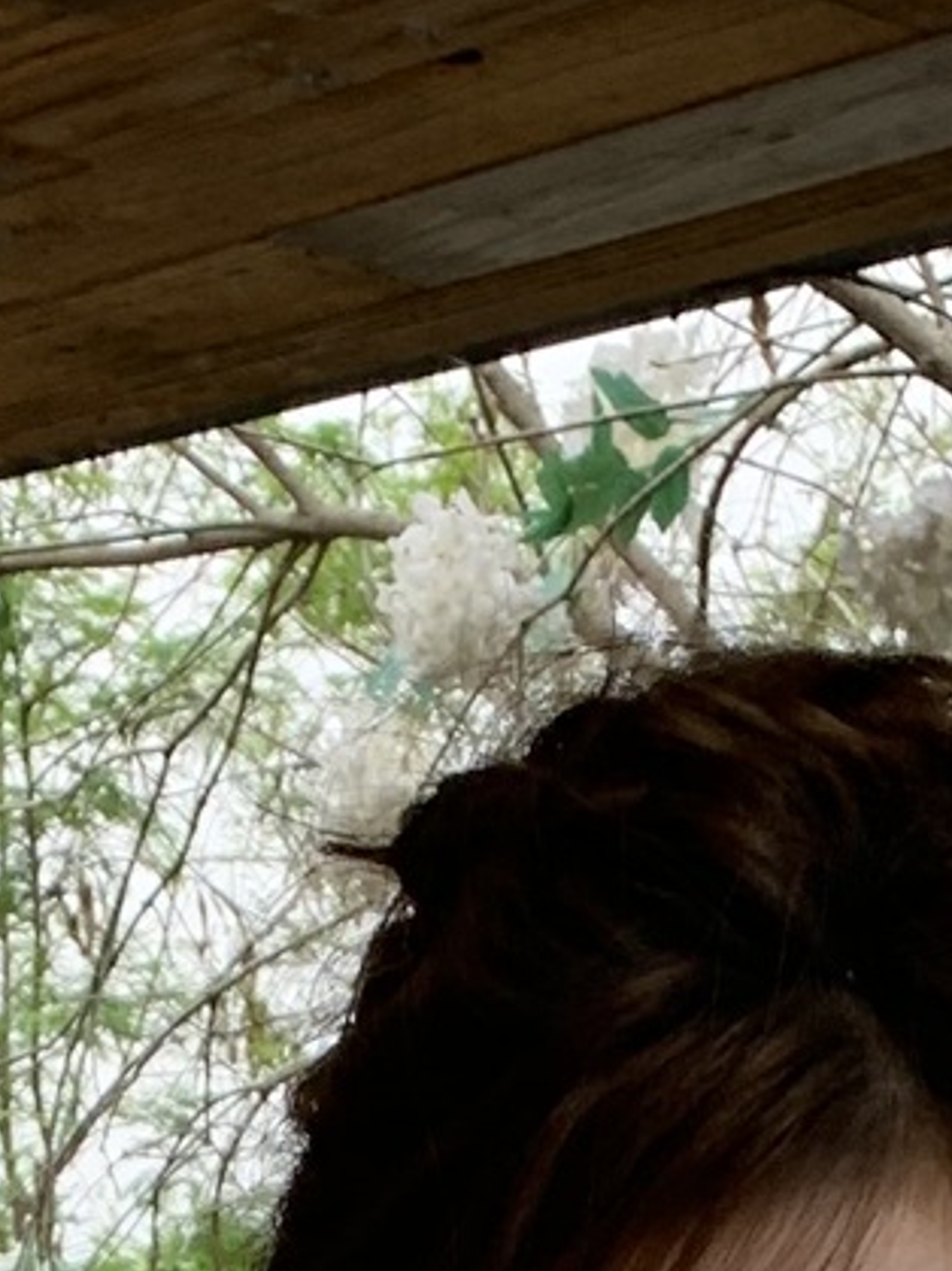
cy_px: 3188
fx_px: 5466
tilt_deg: -13.2
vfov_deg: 10.9
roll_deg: +0.8
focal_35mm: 149
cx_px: 503
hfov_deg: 10.0
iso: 40
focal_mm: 4.25
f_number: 1.8
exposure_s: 1/122
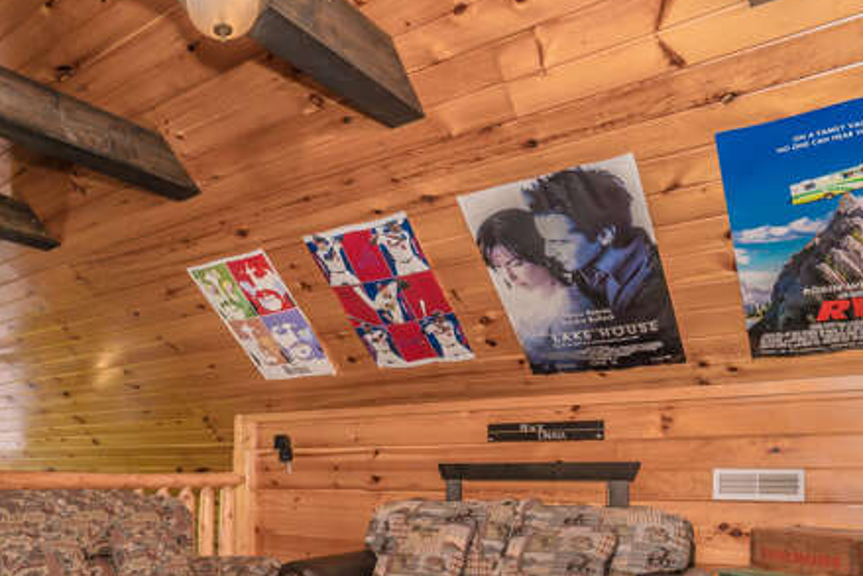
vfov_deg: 45.0
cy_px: 427
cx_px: 281
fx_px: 671
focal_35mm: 28
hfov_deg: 63.6
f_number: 8
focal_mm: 16
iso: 500
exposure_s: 1/160
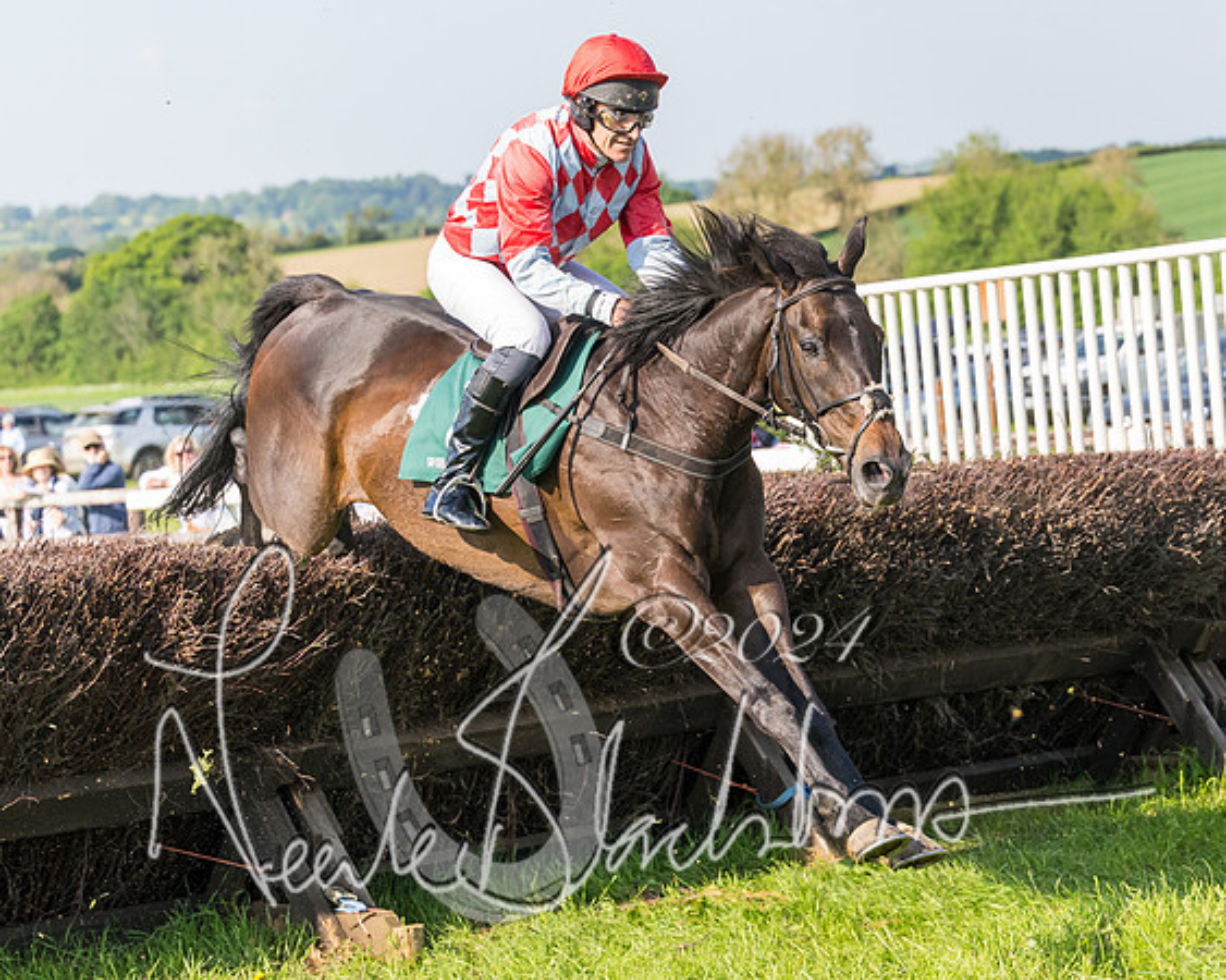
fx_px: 4189
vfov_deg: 13.3
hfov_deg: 16.6
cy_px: 560
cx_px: 741
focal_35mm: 115
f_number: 4
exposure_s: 1/3200
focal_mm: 70
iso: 500
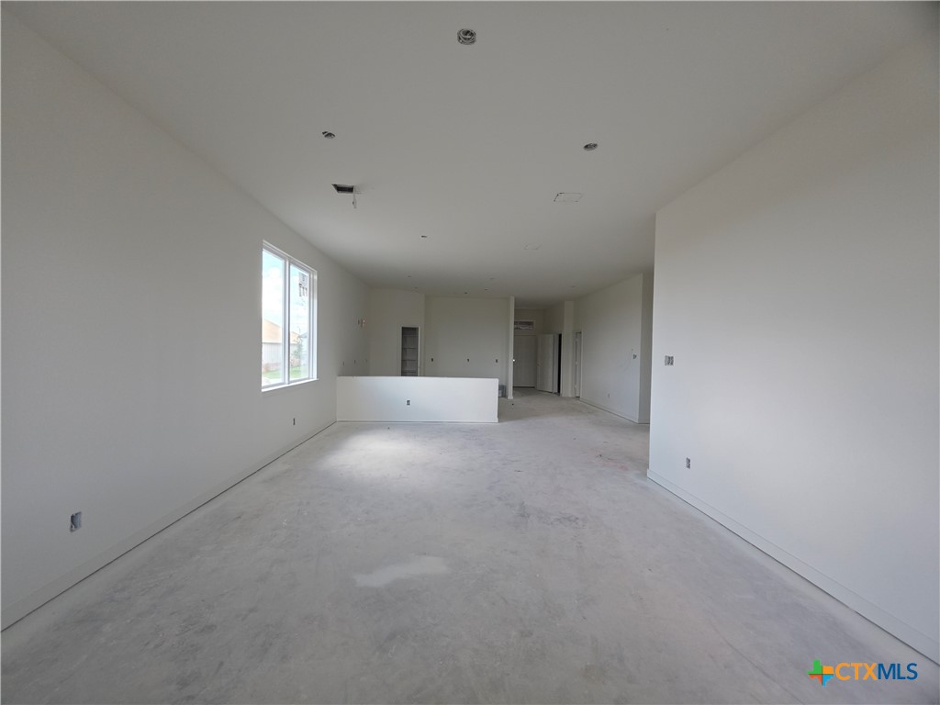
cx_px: 470
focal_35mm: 13
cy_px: 352
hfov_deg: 106.2
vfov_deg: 89.9
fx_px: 353
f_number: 1.9
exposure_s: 1/359
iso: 200
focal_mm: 2.2
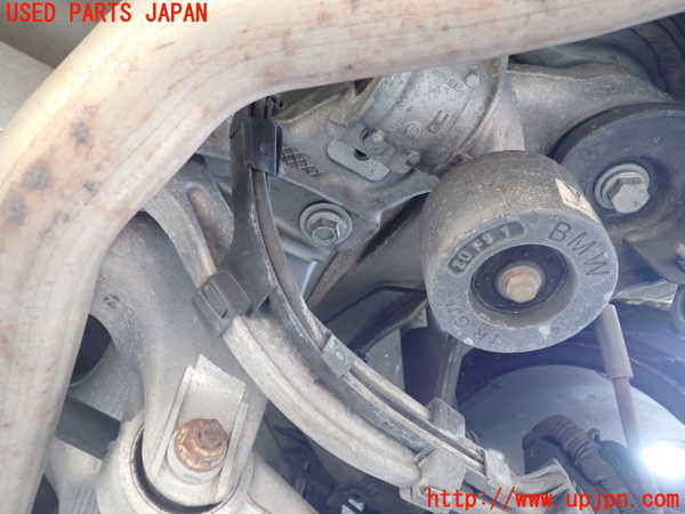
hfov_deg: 60.0
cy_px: 257
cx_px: 342
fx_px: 594
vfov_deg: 46.8
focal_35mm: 30
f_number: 2.3
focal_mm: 5.4
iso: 320
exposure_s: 1/30
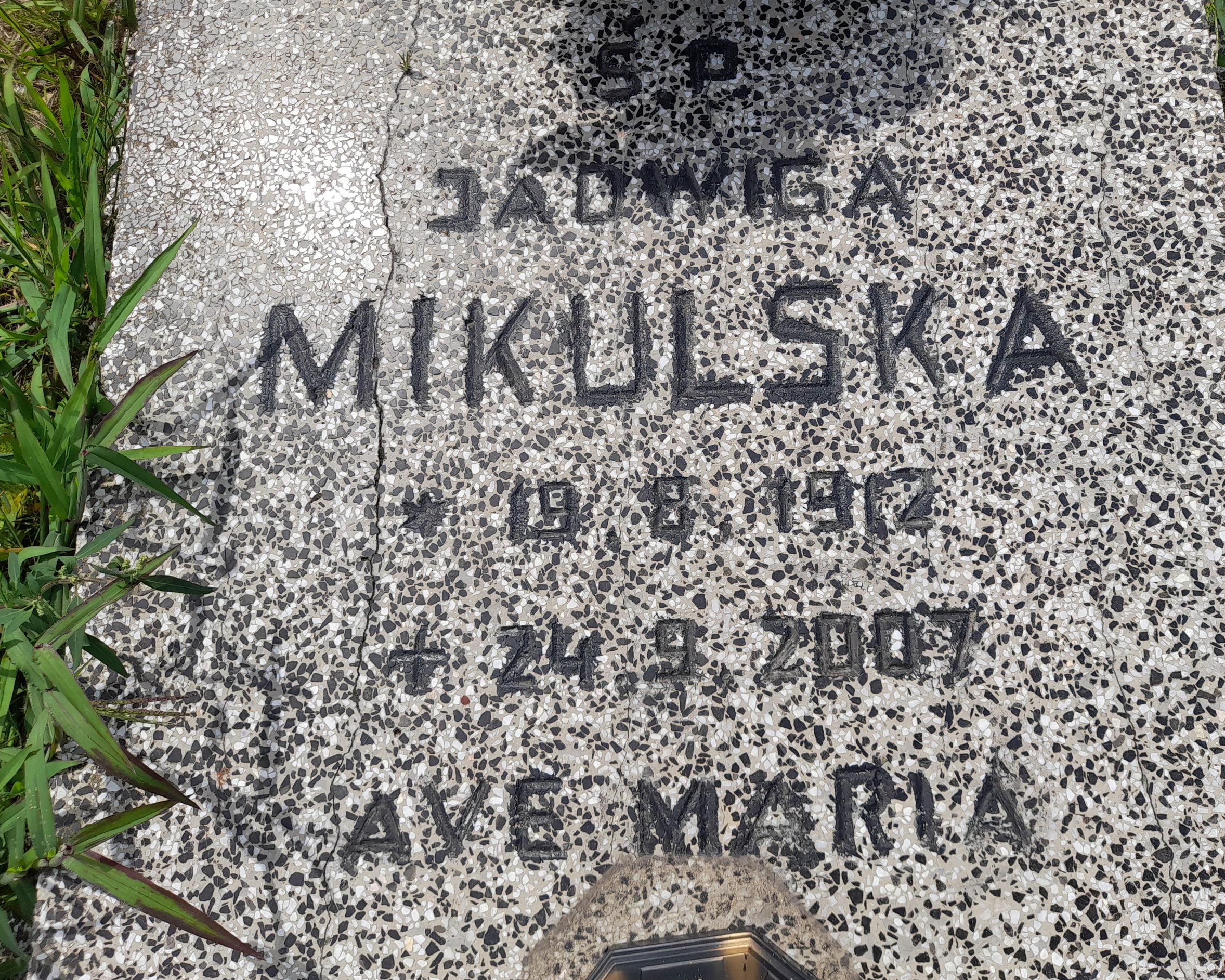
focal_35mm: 29
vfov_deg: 49.9
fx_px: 1051
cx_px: 701
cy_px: 444
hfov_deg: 60.2
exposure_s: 1/1041
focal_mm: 4.6
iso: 20
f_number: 2
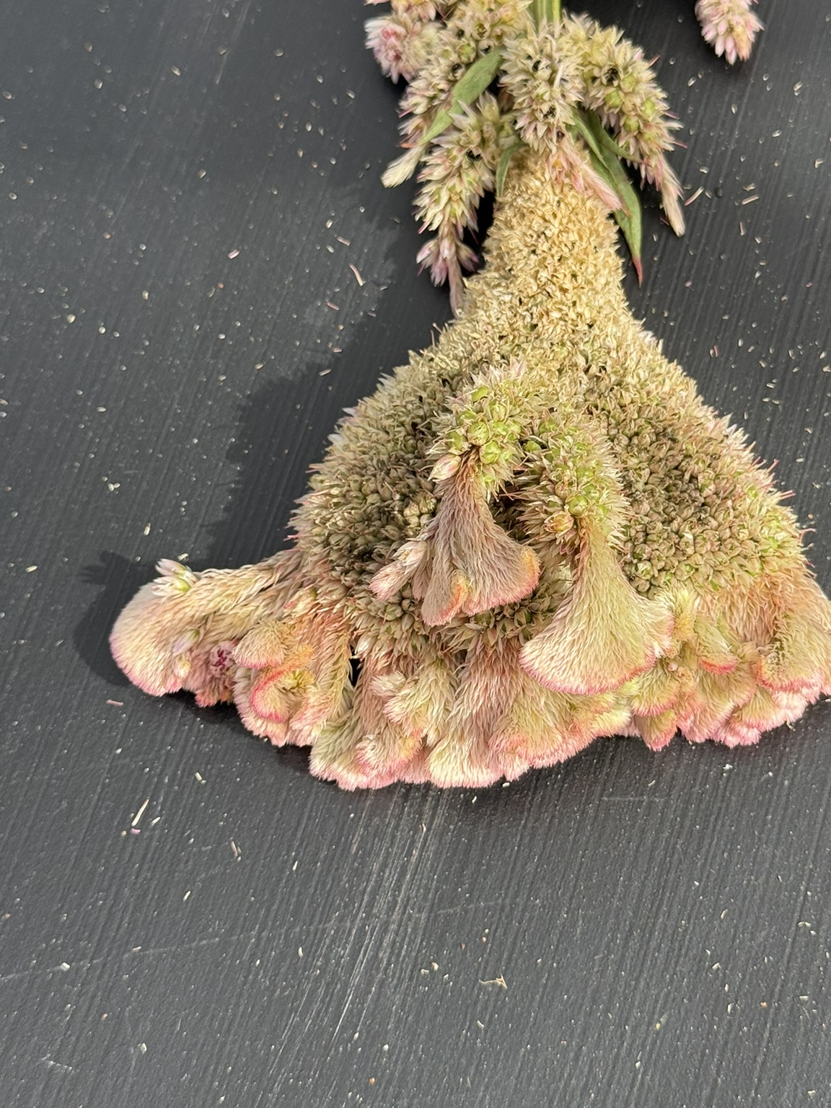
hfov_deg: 22.9
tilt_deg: -67.0
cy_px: 478
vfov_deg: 30.2
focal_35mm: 64
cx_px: 518
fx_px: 2049
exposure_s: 1/1429
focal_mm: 6.76
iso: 80
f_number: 1.78
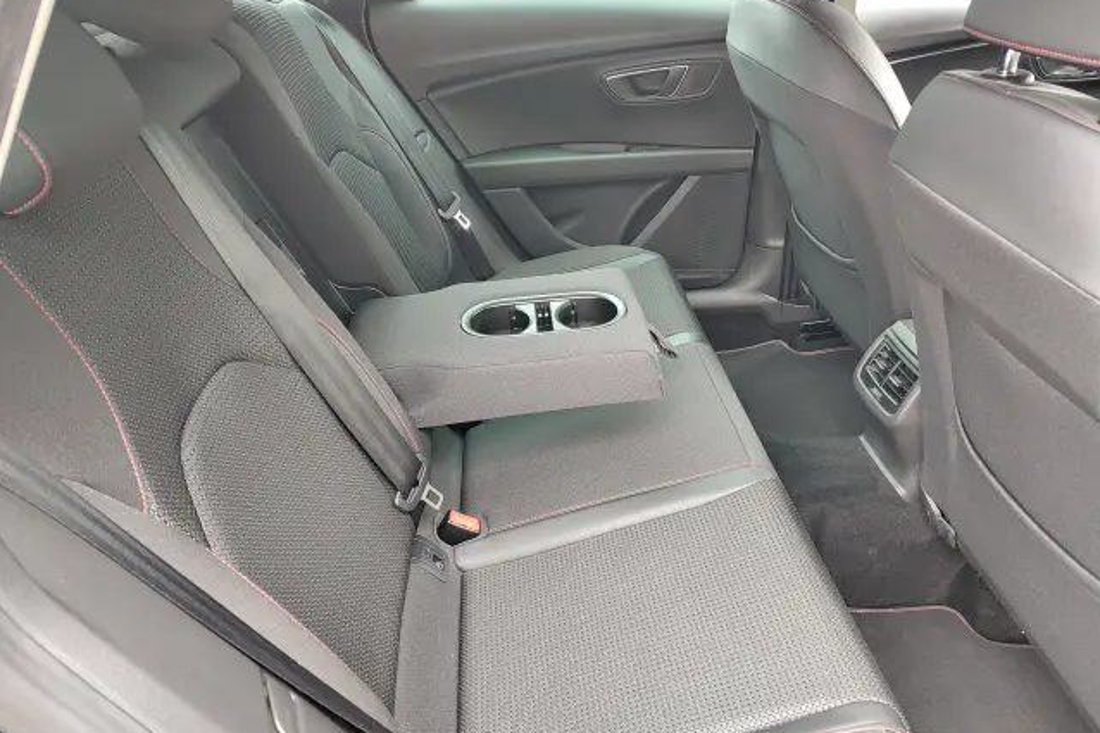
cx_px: 550
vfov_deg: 53.1
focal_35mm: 24
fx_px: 733
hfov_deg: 73.8
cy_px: 390
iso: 320
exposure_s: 1/33.3
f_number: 1.8
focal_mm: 5.56
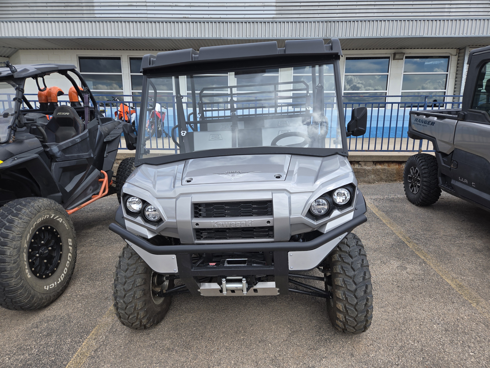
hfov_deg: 73.9
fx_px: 326
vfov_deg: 58.9
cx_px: 245
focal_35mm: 23
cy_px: 184
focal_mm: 5.4
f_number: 1.8
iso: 25
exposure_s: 1/696
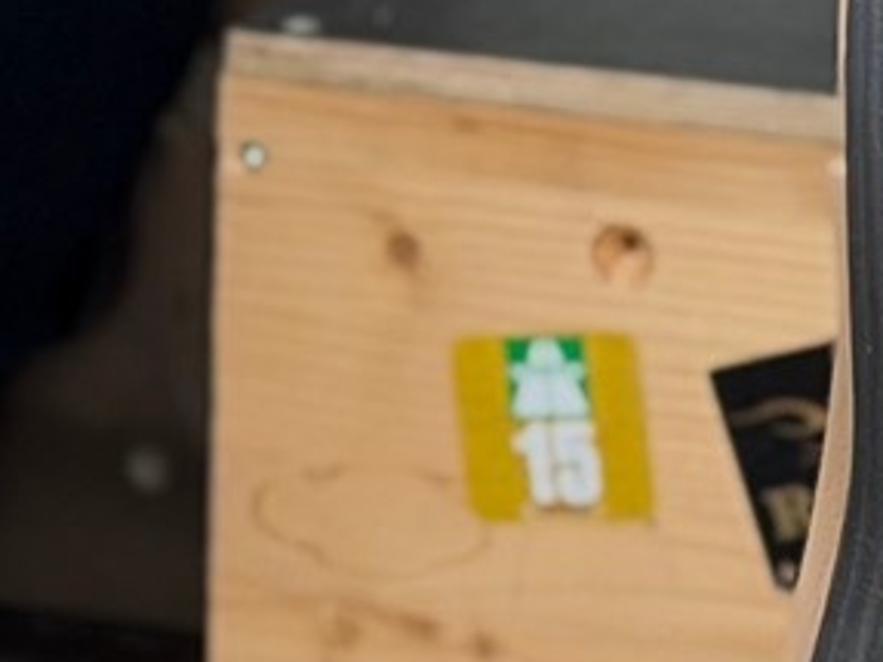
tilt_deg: -19.6
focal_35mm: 337
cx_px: -646
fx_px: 8593
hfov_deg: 5.8
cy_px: 785
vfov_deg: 4.4
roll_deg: +0.7
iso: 64
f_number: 1.78
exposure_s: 1/534
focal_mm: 6.76
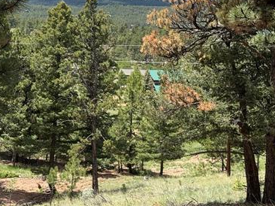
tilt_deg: -2.8
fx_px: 667
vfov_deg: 17.4
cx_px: 139
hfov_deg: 23.3
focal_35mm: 84
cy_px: 50
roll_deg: -1.9
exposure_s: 1/3378
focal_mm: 6.76
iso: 80
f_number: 1.78
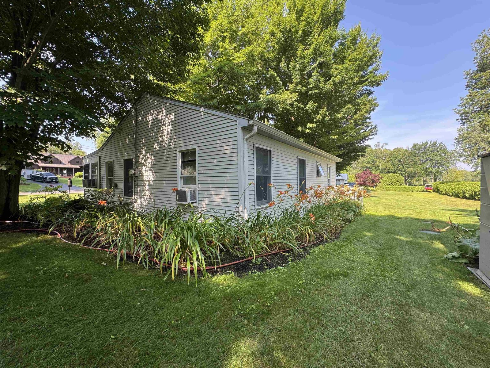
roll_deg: +0.1
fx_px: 198
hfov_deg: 102.1
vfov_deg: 85.7
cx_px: 245
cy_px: 184
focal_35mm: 14
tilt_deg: -0.5
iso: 40
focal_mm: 2.22
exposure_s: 1/157
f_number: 2.2
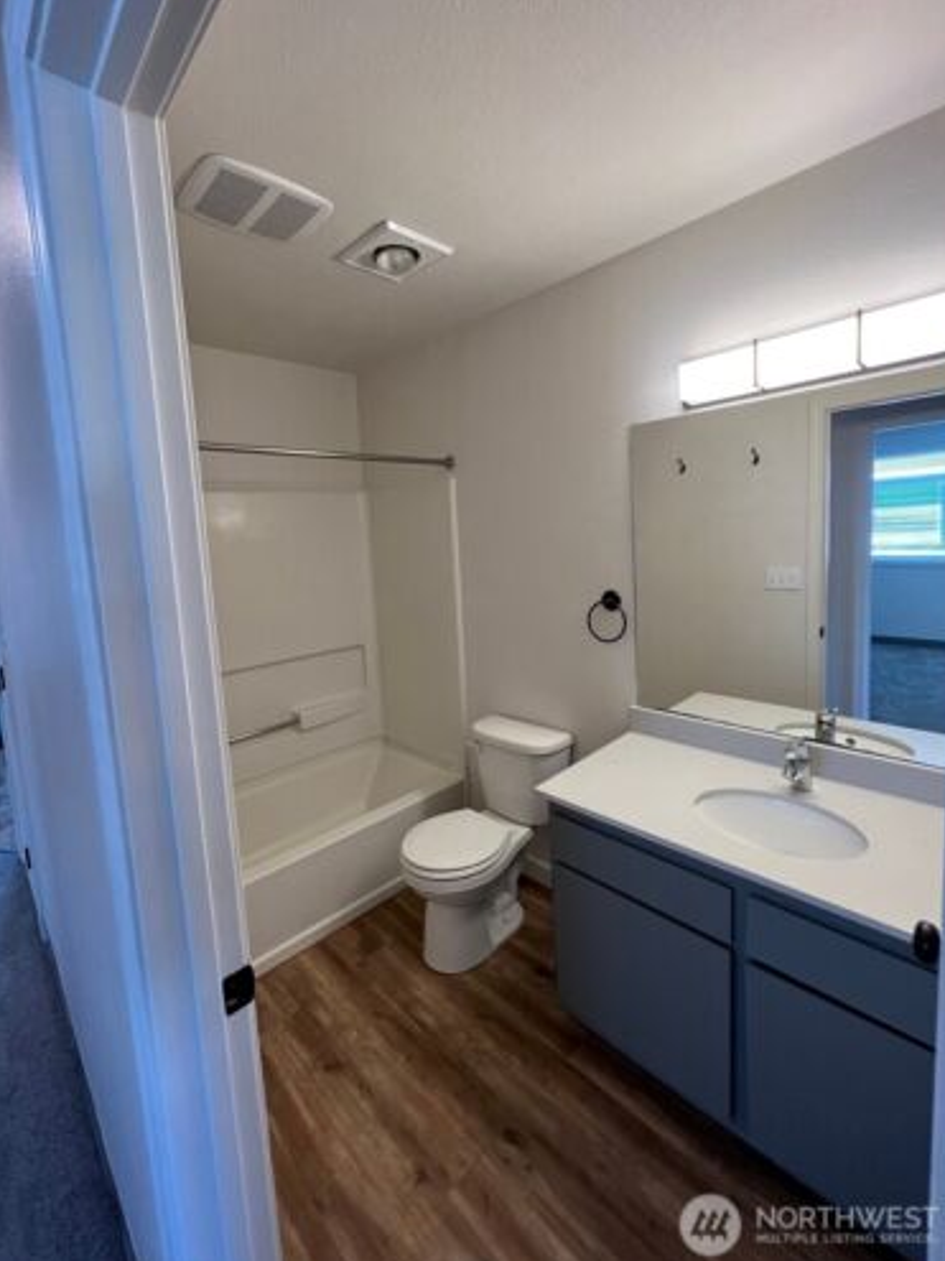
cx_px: 458
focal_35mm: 14
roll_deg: +2.6
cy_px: 590
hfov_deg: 85.6
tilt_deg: -6.3
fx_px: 510
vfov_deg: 101.9
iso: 250
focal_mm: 1.57
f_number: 1.8
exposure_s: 1/120
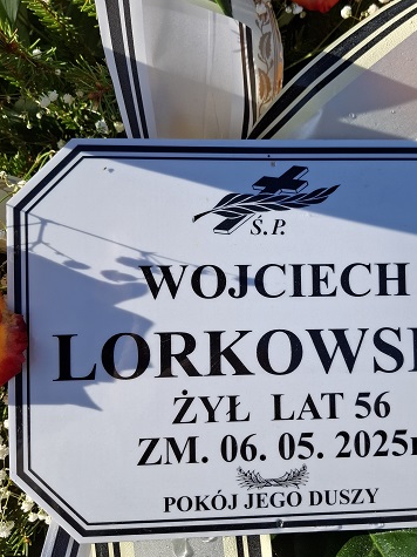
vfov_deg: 58.4
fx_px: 498
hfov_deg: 45.0
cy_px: 272
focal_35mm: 31
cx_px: 264
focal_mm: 5.54
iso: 50
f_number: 1.8
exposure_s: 1/954
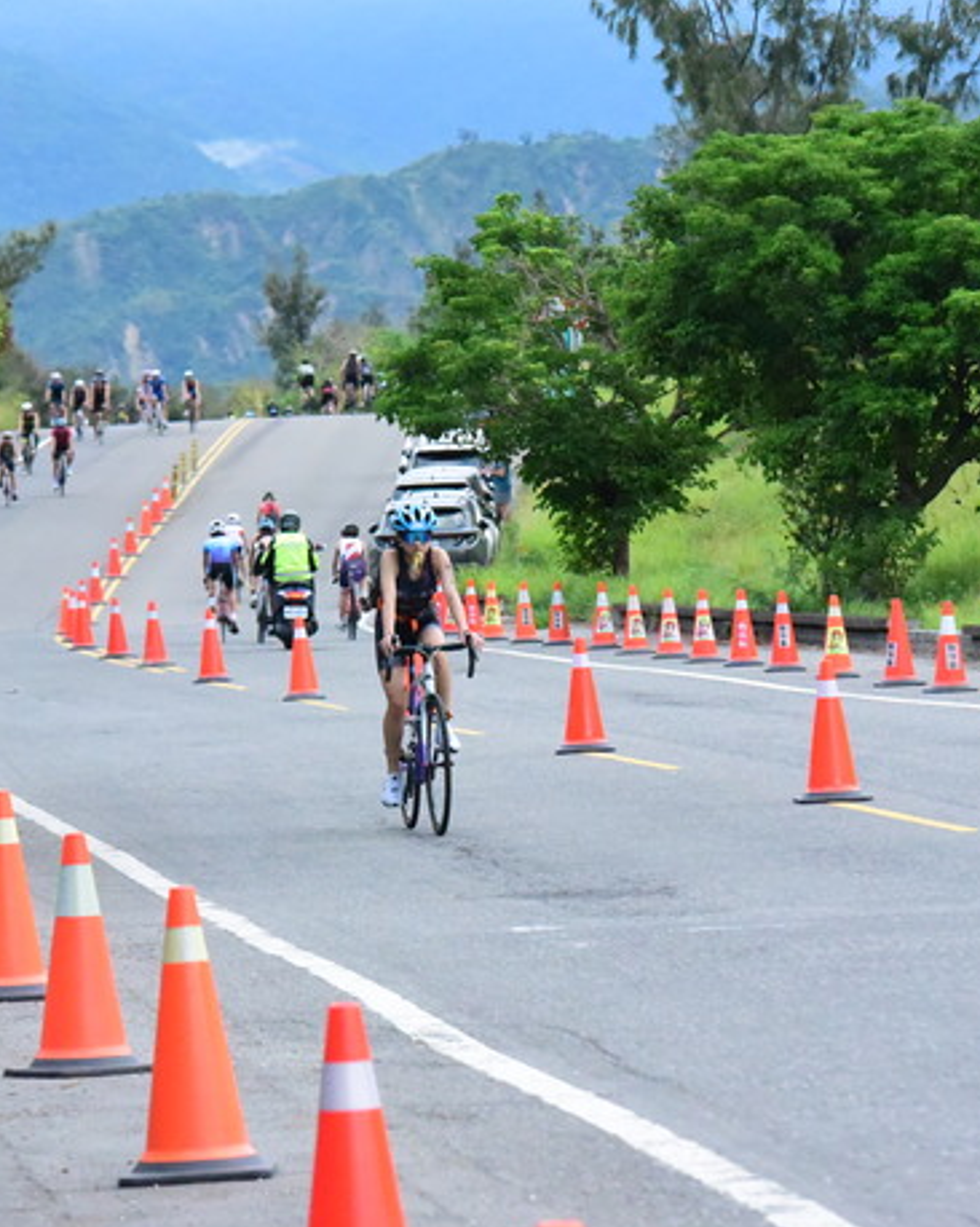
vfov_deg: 8.3
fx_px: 8417
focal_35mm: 232
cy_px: 564
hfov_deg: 6.7
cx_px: 394
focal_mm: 145
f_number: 8
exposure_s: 1/4000
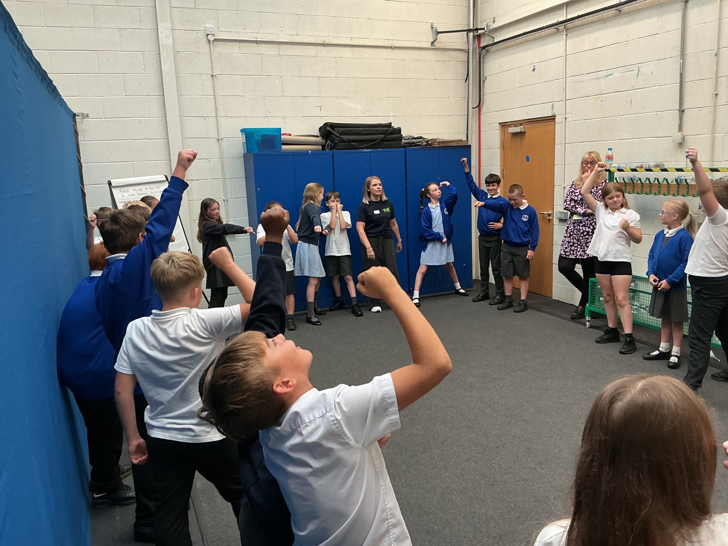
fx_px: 610
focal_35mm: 29
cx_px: 364
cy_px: 273
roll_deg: +2.6
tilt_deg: -10.8
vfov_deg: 48.2
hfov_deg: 61.7
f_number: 1.8
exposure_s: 1/60
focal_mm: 3
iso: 50
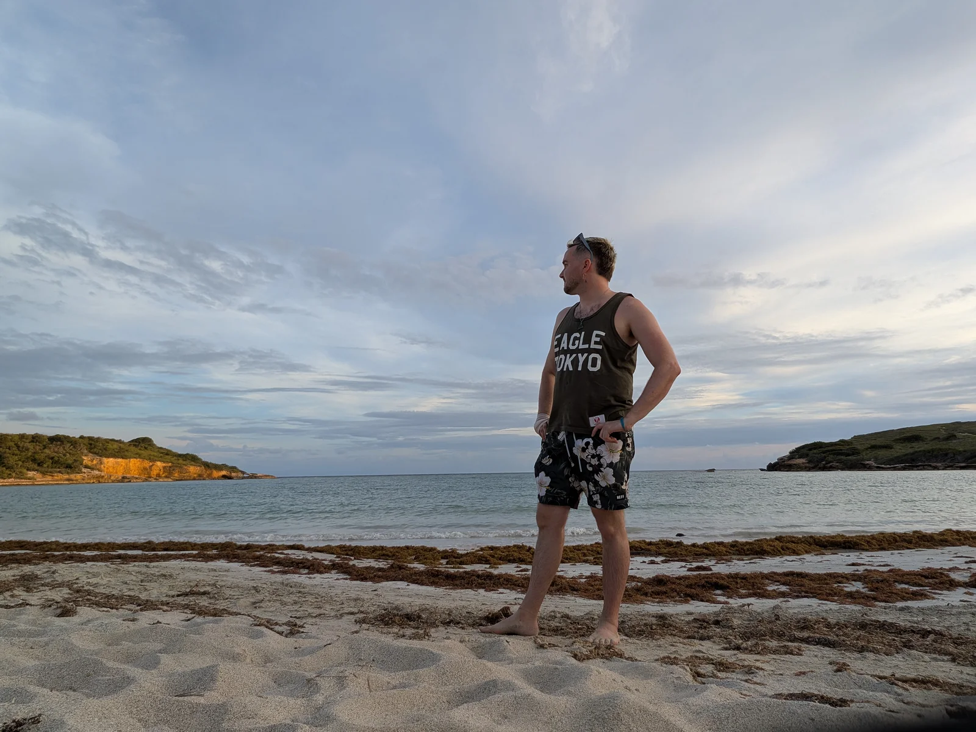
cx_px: 488
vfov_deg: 63.4
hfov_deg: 79.0
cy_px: 366
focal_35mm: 21
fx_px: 592
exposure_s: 1/217
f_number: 2.2
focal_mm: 2.74
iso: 44
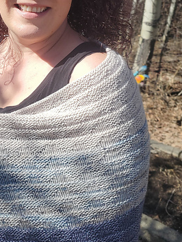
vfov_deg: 40.0
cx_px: 34
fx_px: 329
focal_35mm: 47
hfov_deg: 30.1
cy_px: 83
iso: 50
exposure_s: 1/2430
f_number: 1.5
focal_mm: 4.3
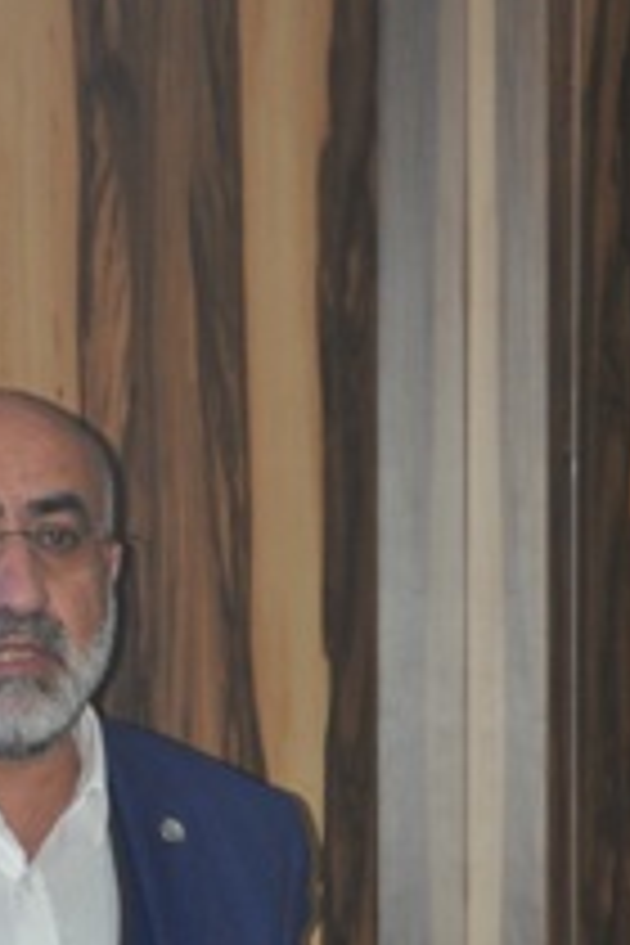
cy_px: 662
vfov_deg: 9.2
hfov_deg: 6.1
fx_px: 5880
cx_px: 68
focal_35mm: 224
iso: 800
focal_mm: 70
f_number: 4.5
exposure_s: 1/60
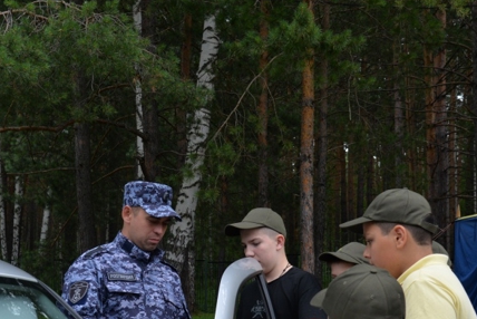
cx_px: 210
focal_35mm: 56
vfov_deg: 23.7
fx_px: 742
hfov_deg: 35.6
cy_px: 278
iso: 200
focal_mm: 32
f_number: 7.1
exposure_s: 1/200
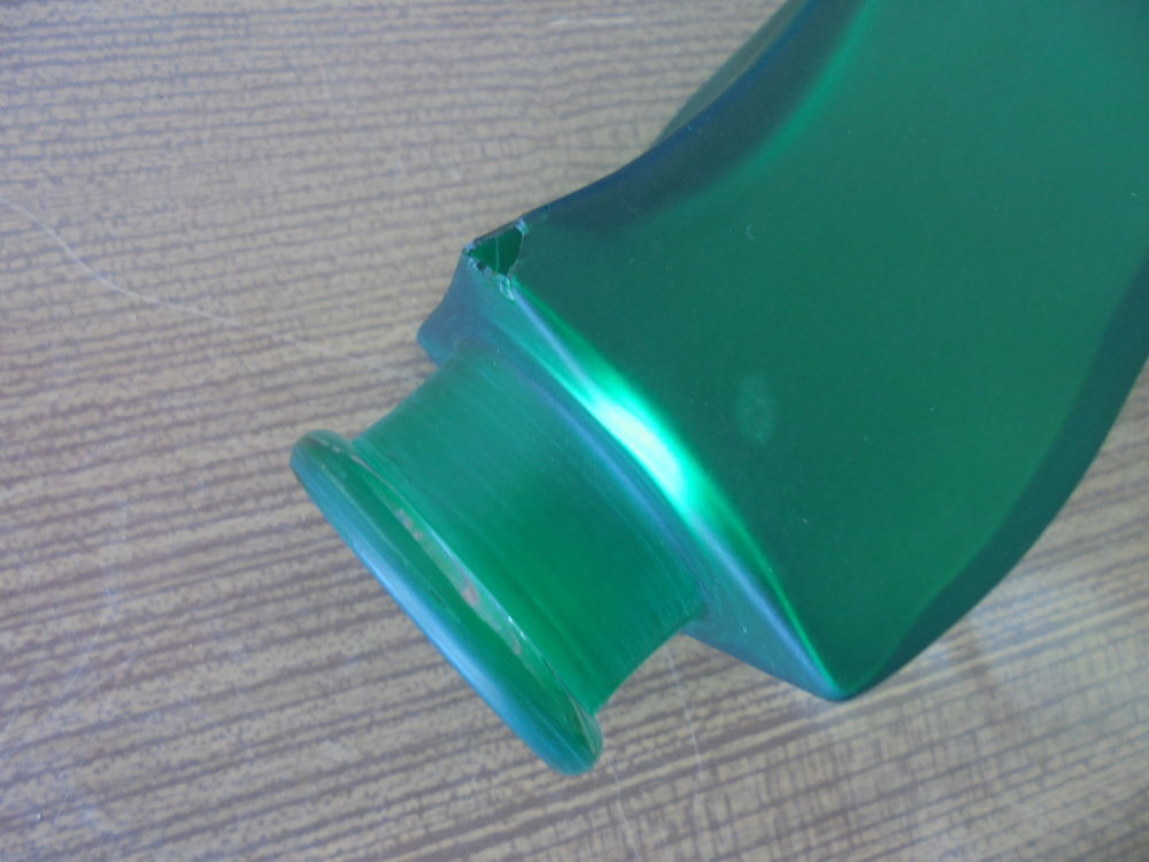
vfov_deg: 53.1
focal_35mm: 26
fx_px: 863
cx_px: 574
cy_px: 431
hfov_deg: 67.3
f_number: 3.5
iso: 100
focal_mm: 4.6
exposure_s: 1/30
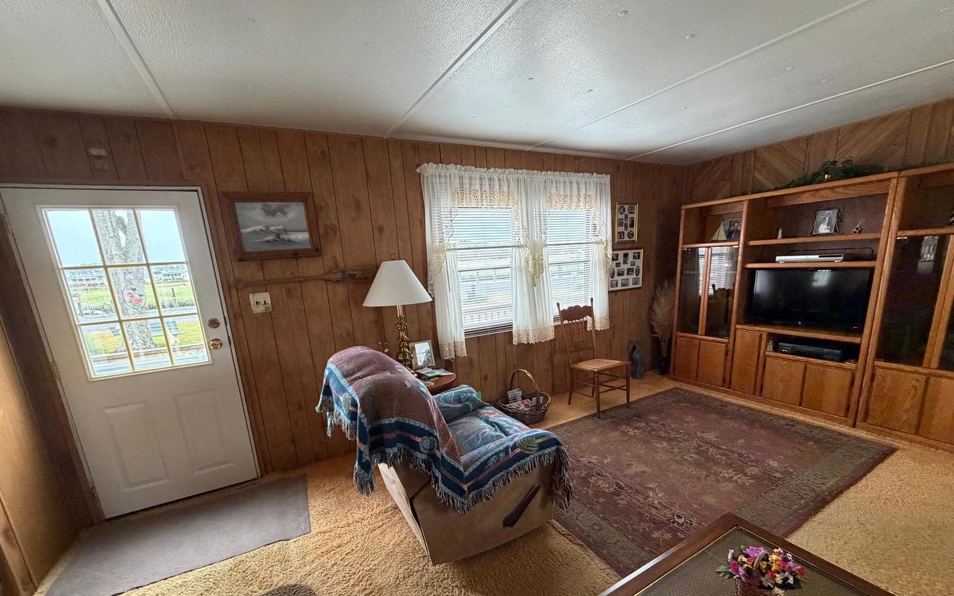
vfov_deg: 74.2
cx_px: 478
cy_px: 350
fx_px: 390
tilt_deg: -12.7
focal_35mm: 15
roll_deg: +3.3
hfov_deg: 101.5
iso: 400
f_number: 2.2
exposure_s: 1/60
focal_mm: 2.22
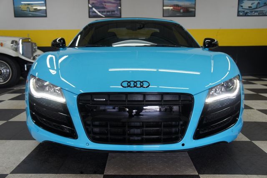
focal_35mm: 33
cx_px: 134
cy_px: 89
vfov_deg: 39.9
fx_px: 245
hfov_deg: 57.2
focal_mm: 22
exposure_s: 1/50
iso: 200
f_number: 4.5
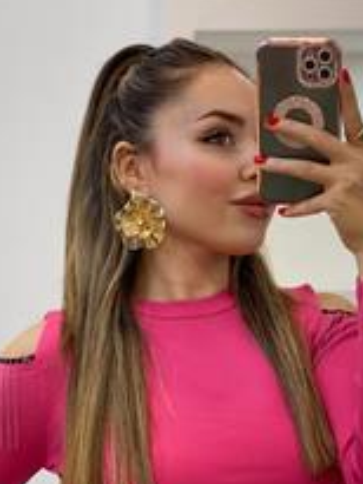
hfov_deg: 14.1
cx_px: 205
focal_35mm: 105
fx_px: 1467
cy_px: 365
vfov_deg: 18.6
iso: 80
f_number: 2
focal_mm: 6
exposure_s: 1/100
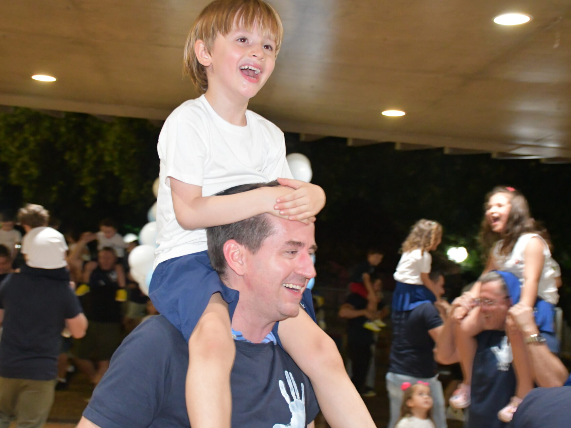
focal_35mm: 56
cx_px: 258
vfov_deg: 26.1
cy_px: 216
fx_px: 924
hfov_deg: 34.3
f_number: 4.2
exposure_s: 1/60
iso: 5600
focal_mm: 34
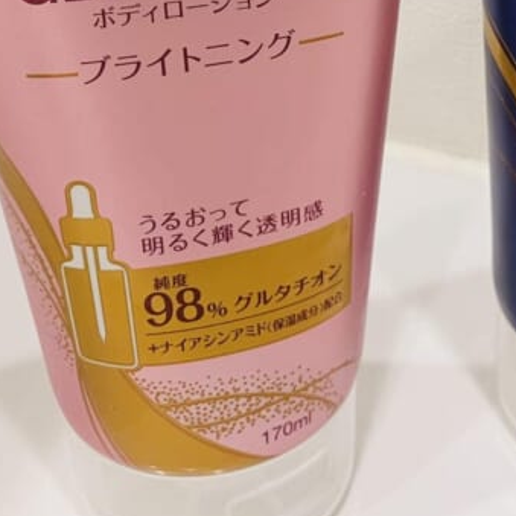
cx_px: 484
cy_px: -35
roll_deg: -2.2
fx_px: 1231
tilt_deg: -27.4
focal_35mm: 73
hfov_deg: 23.0
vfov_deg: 22.5
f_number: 1.8
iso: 100
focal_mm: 3.99
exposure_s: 1/50
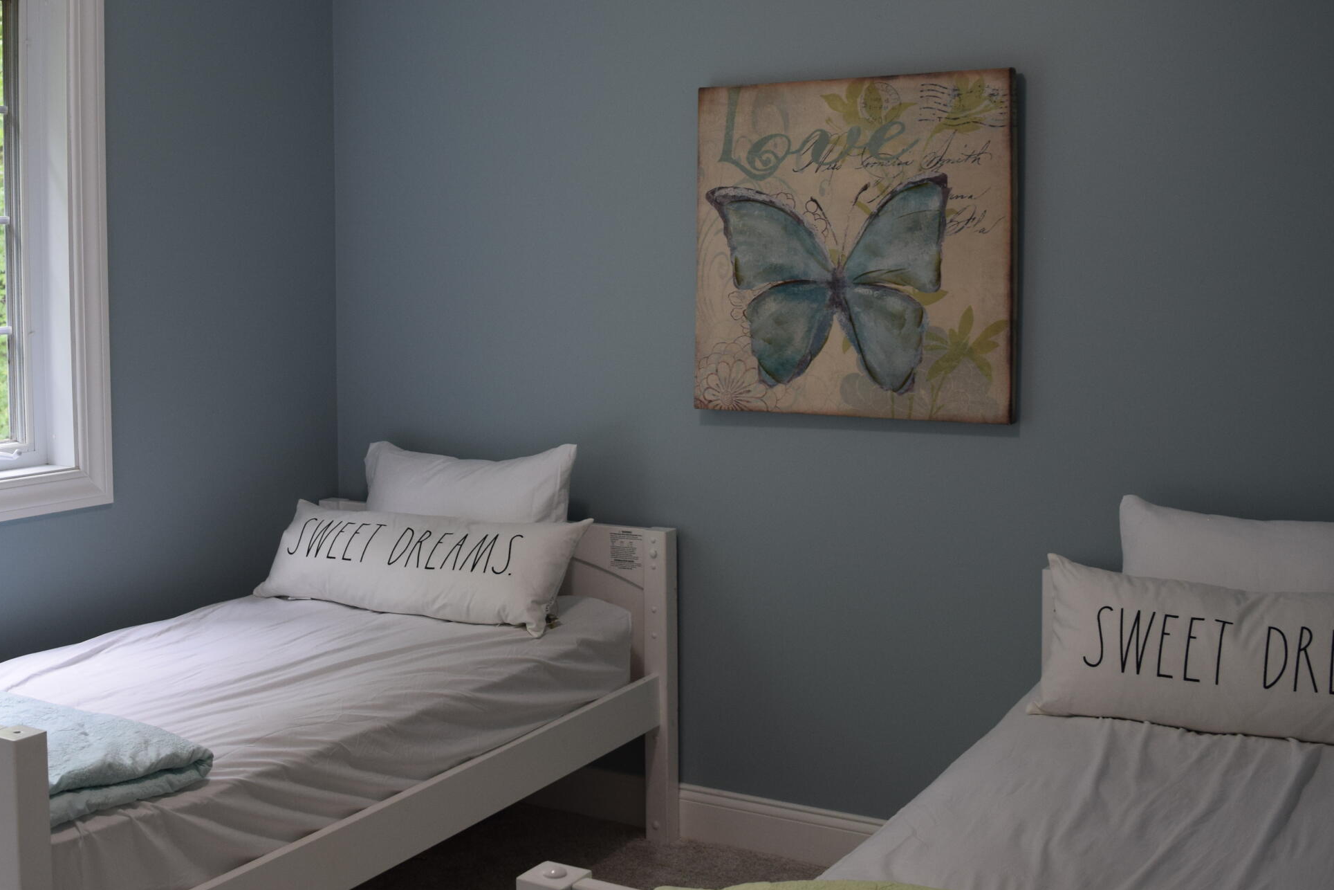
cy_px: 316
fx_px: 1556
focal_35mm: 42
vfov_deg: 31.7
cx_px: 535
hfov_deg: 46.1
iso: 400
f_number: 4.5
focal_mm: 18
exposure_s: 1/80
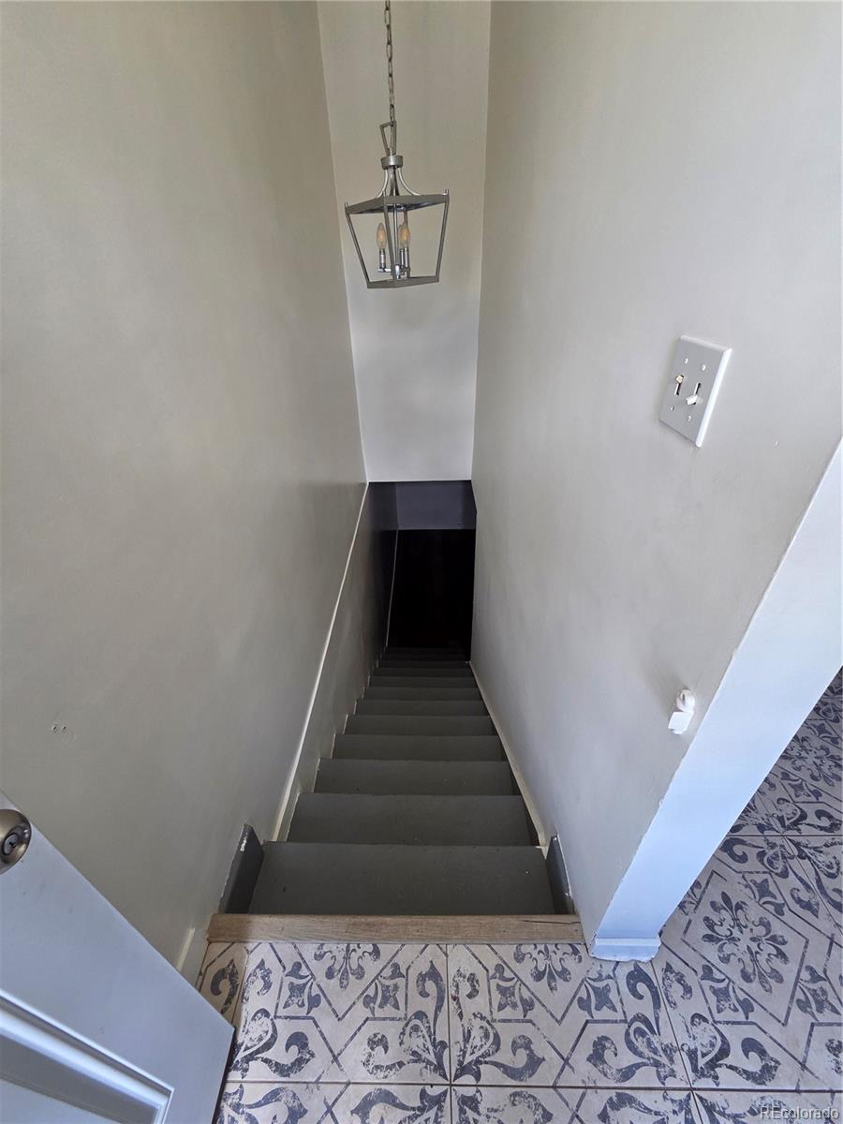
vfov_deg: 106.2
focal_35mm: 13
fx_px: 422
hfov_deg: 89.9
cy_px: 562
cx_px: 422
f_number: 2.2
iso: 250
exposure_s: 1/120
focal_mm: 2.2
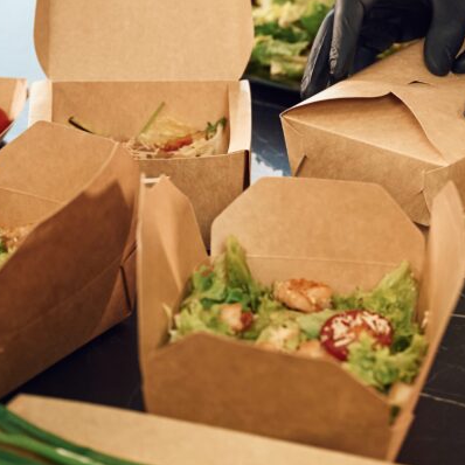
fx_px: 2158
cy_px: 98
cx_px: 419
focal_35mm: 142
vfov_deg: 12.3
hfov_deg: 12.2
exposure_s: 1/400
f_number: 3.5
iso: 1600
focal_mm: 65
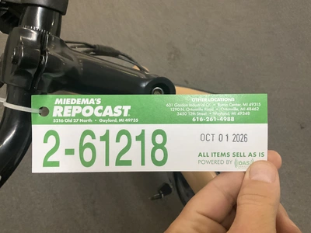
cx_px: 156
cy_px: 116
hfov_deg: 61.7
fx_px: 261
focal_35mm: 29
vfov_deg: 48.2
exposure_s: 1/60
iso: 200
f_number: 1.8
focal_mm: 3
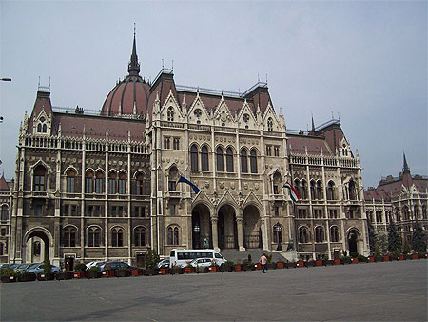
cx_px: 214
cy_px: 161
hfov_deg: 51.3
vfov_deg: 39.7
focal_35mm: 36
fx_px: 445
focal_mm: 6
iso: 80
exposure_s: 1/911
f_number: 4.8
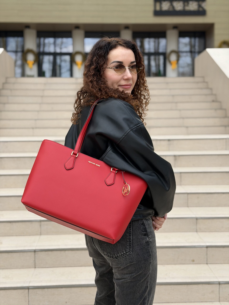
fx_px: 423
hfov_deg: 30.3
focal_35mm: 48
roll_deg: +0.3
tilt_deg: -3.6
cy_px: 152
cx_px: 114
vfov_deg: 39.7
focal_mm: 6.76
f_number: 1.78
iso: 64
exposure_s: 1/587
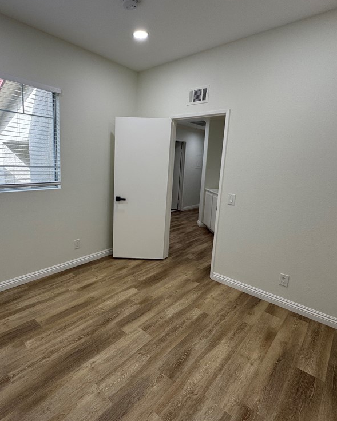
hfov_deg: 70.2
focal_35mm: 19
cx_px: 137
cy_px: 202
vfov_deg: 83.2
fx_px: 237
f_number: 2.2
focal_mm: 2.22
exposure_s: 1/120
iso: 80
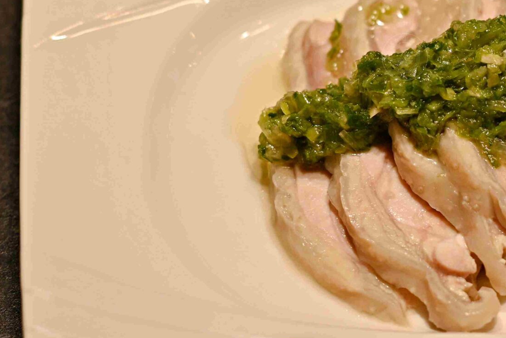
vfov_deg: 7.9
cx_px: 525
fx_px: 2446
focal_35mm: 174
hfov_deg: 11.7
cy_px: 146
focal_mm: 50
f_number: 2.8
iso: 100
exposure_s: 1/200
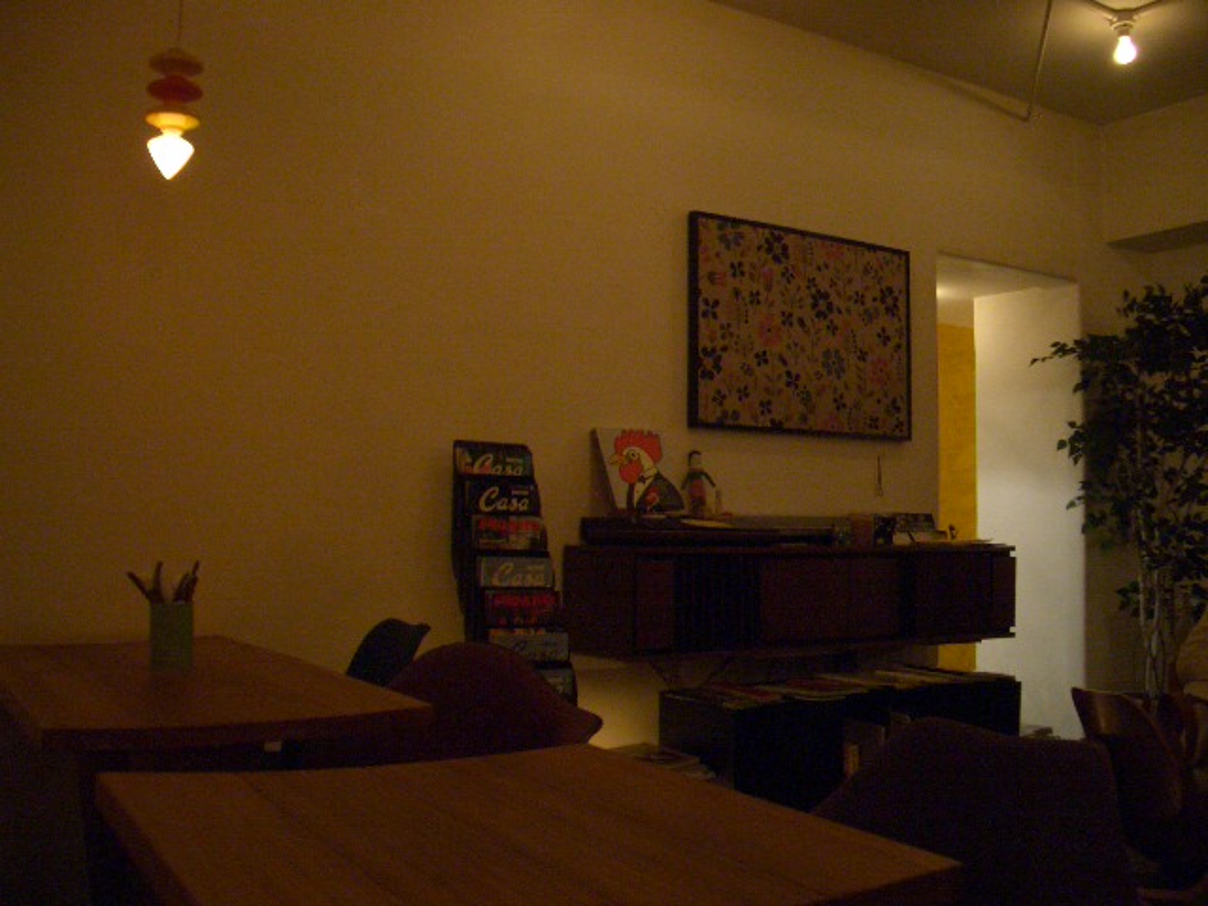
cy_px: 453
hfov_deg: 52.6
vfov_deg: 40.7
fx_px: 1221
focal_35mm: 35
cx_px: 604
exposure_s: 1/8
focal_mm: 5.8
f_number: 2.6
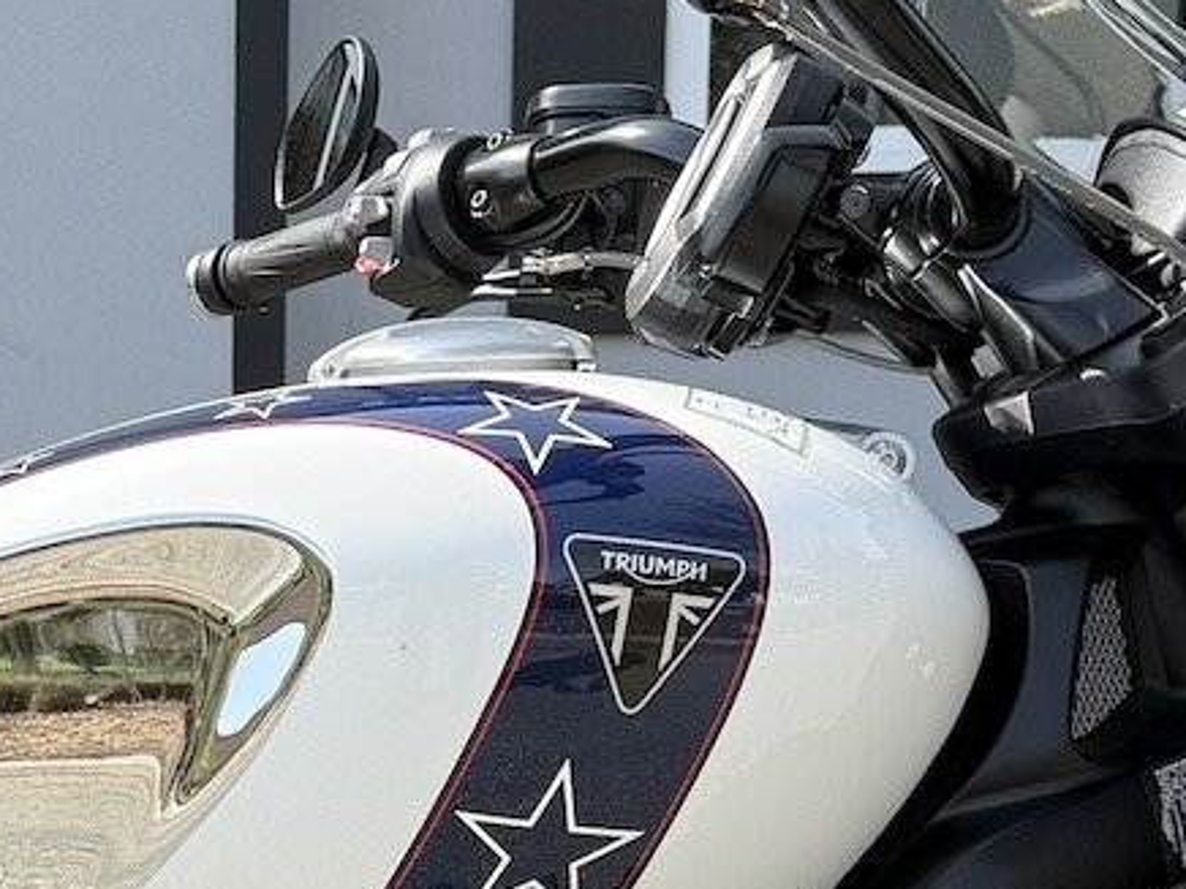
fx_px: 3769
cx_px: -8
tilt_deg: -7.8
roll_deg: +0.0
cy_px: 903
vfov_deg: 13.3
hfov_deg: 17.5
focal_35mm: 110
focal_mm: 6.76
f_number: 1.78
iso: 100
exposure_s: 1/1901
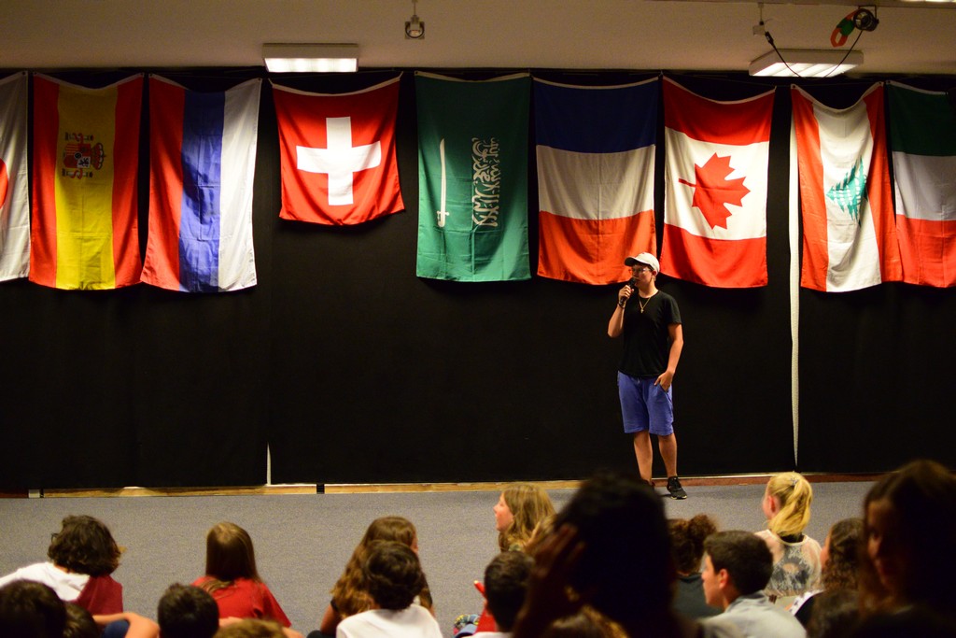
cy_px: 319
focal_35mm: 52
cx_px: 478
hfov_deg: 37.8
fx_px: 1394
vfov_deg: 25.8
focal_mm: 35
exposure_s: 1/250
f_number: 1.8
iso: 3200
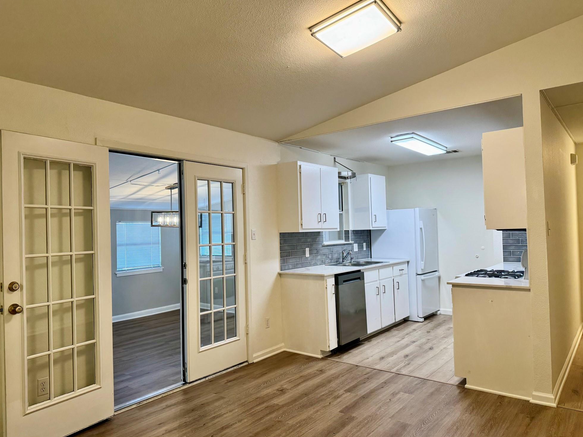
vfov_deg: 54.9
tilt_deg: +0.6
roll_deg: +0.9
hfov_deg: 69.4
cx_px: 281
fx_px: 421
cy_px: 223
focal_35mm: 25
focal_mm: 6.76
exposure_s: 1/120
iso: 125
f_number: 1.78
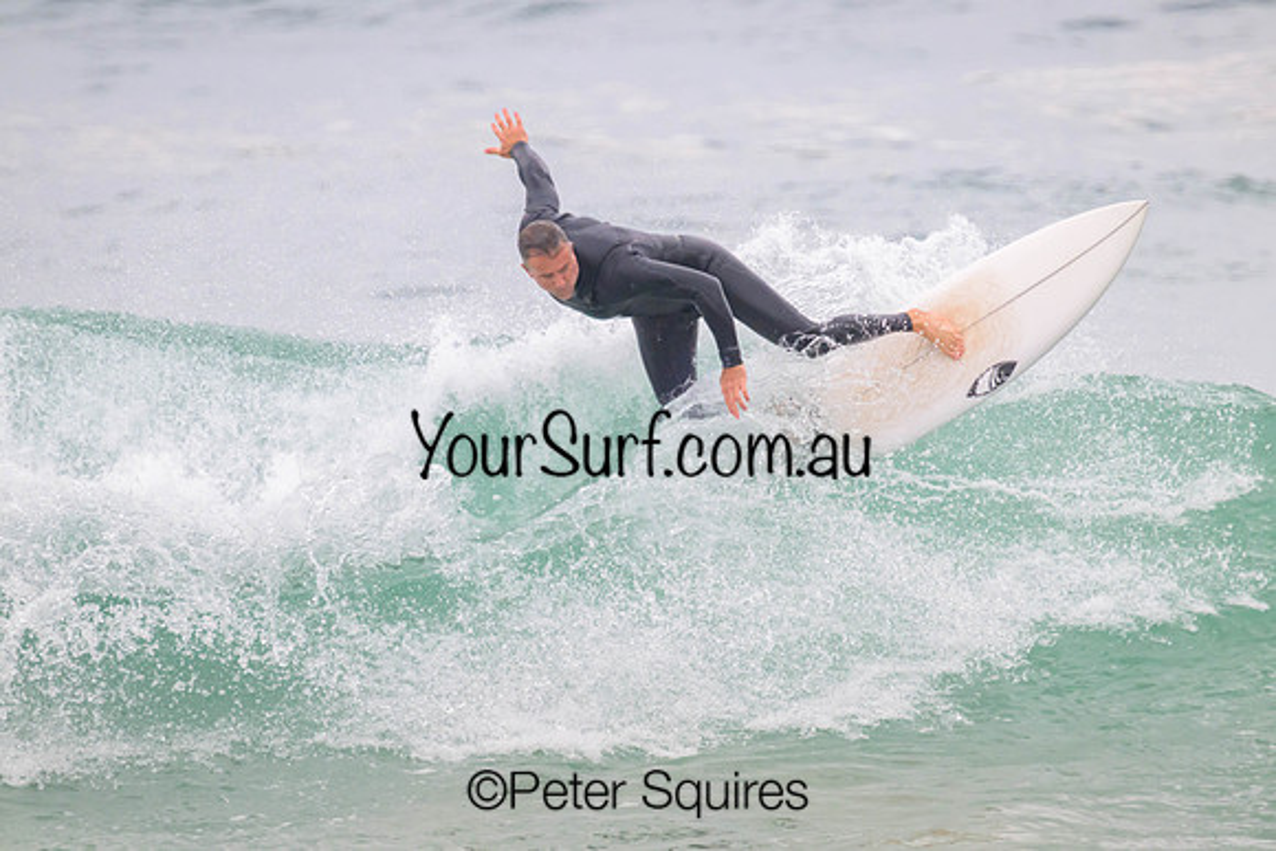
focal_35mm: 878
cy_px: 384
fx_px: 31120
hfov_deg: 2.3
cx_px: 700
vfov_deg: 1.6
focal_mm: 800
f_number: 11
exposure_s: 1/2000
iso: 1600
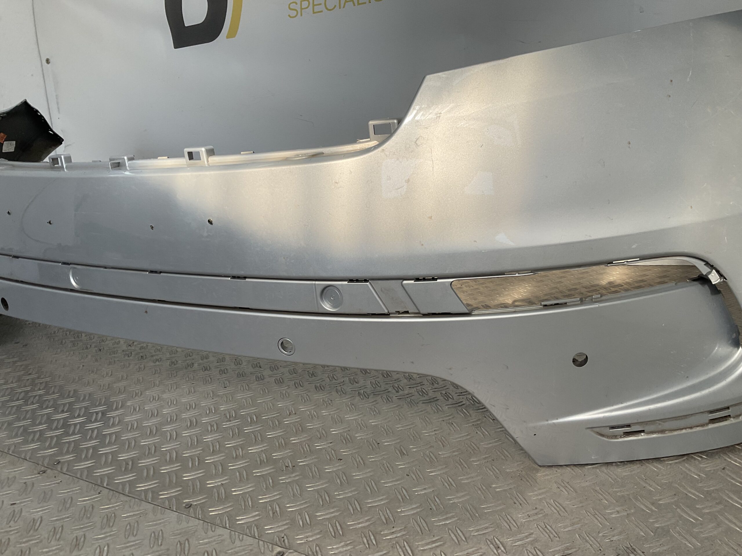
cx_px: 371
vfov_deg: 48.2
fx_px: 622
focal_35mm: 29
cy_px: 278
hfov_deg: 61.7
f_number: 1.8
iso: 16
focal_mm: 3
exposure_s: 1/770
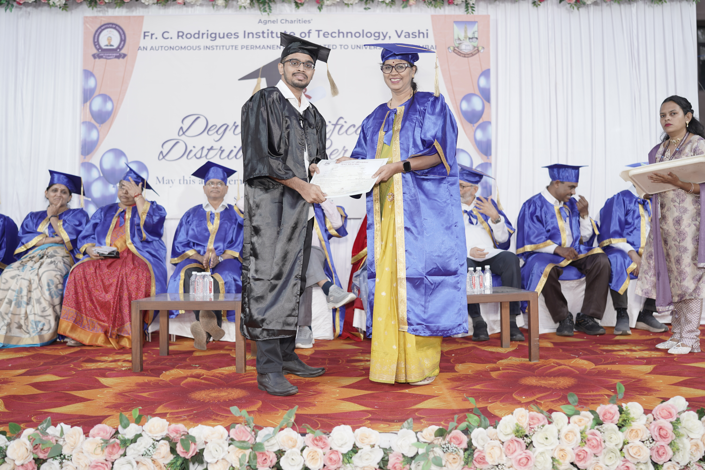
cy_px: 235
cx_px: 352
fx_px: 685
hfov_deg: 54.4
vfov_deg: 37.9
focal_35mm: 35
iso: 125
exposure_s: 1/50
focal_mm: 35
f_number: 2.2
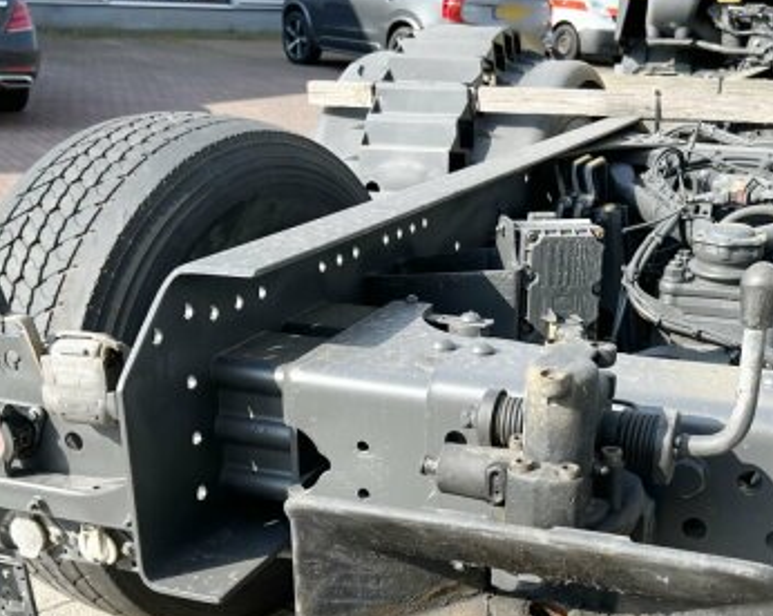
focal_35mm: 47
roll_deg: +0.1
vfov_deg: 31.3
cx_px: 460
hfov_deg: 39.4
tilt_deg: -23.8
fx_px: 1074
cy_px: 487
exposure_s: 1/1645
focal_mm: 5.7
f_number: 1.5
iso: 50
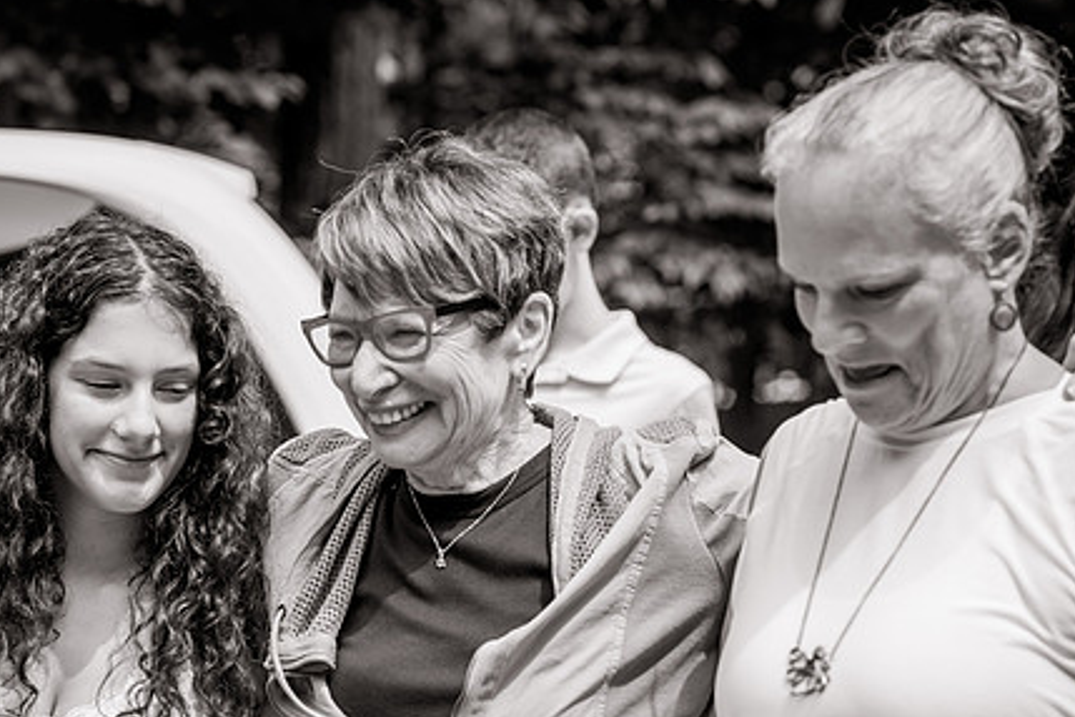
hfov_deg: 17.8
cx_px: 431
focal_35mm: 115
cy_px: 468
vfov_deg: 11.9
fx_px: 3434
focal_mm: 85
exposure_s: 1/1000
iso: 200
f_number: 4
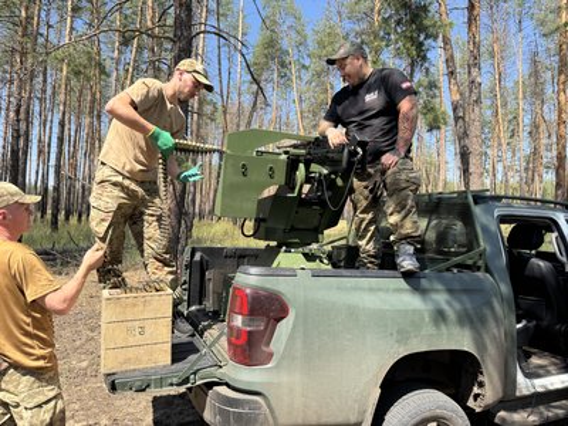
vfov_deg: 56.8
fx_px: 394
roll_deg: -1.9
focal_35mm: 24
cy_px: 213
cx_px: 284
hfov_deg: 71.6
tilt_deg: +2.2
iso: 80
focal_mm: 6.76
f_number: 1.78
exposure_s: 1/1560
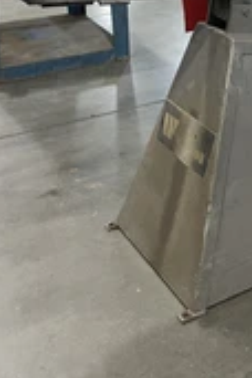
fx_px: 640
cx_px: 221
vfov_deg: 31.3
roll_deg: -2.2
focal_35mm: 61
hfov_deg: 21.8
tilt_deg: -17.4
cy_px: 35
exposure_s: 1/60
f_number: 1.6
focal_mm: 5.1
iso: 400
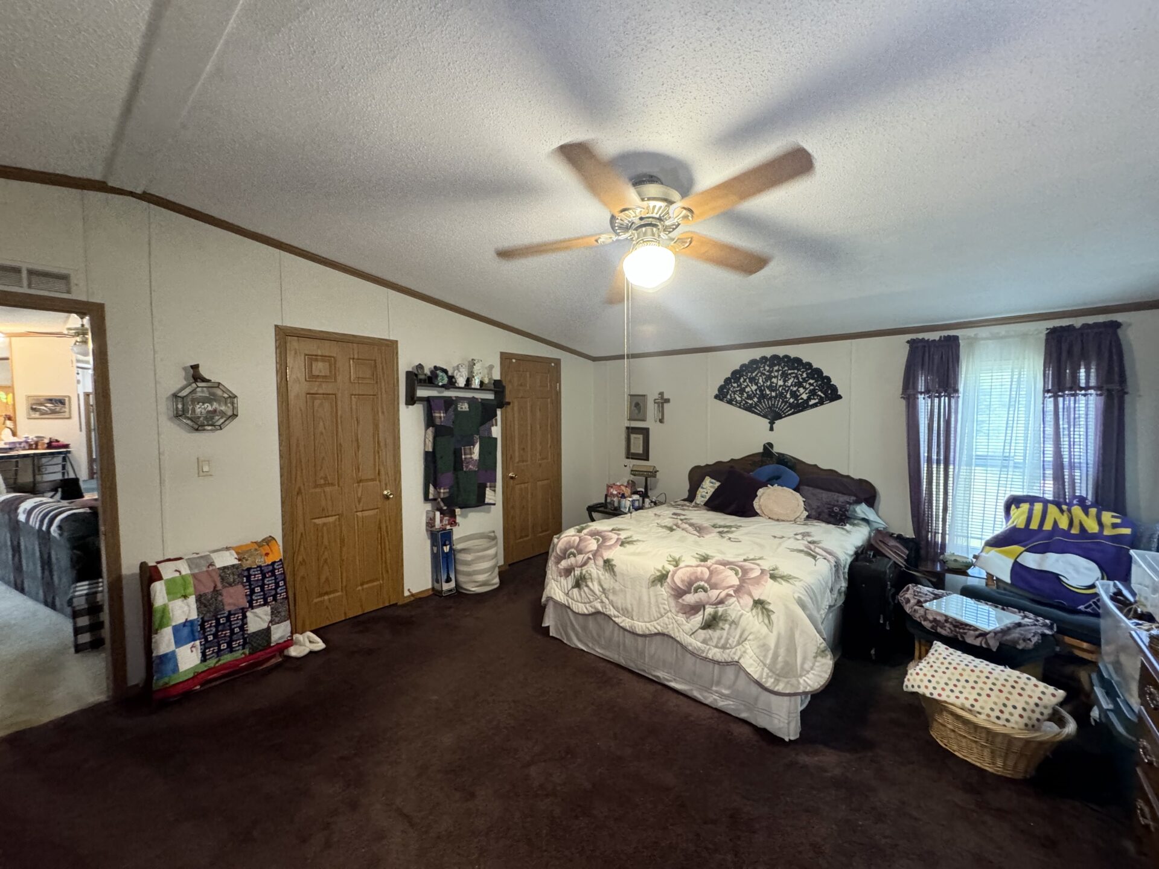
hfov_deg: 102.1
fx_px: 469
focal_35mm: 14
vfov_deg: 85.7
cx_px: 580
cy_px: 434
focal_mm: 2.22
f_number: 2.2
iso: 500
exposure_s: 1/60
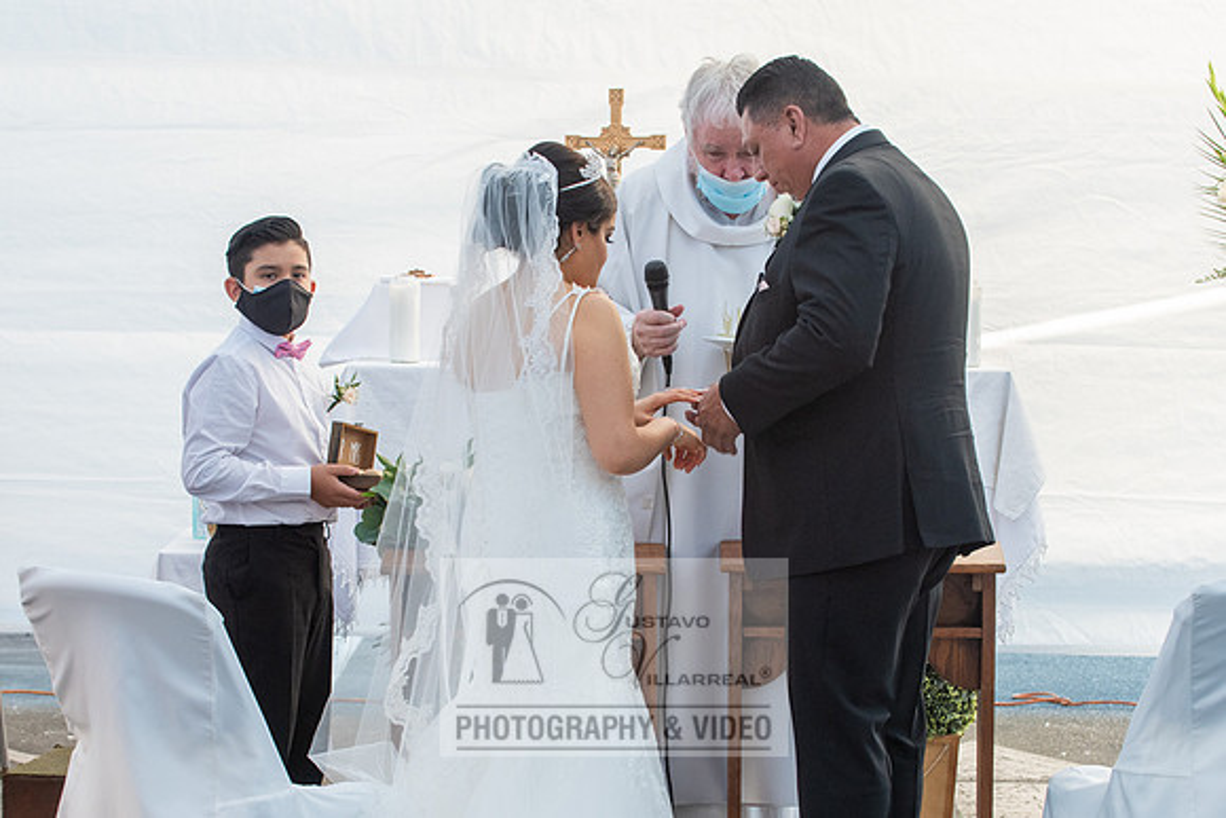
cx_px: 602
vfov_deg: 10.7
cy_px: 579
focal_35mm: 127
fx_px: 4343
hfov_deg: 16.1
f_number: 6.3
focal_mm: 90
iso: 800
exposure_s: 1/125
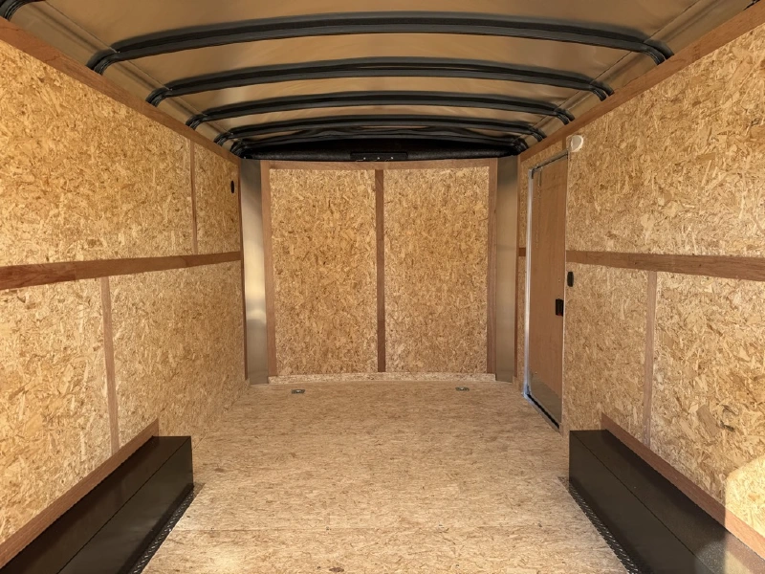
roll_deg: +0.1
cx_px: 382
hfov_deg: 71.6
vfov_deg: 56.8
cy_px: 287
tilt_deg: -4.2
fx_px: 530
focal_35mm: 24
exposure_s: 1/637
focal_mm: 6.76
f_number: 1.78
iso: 80
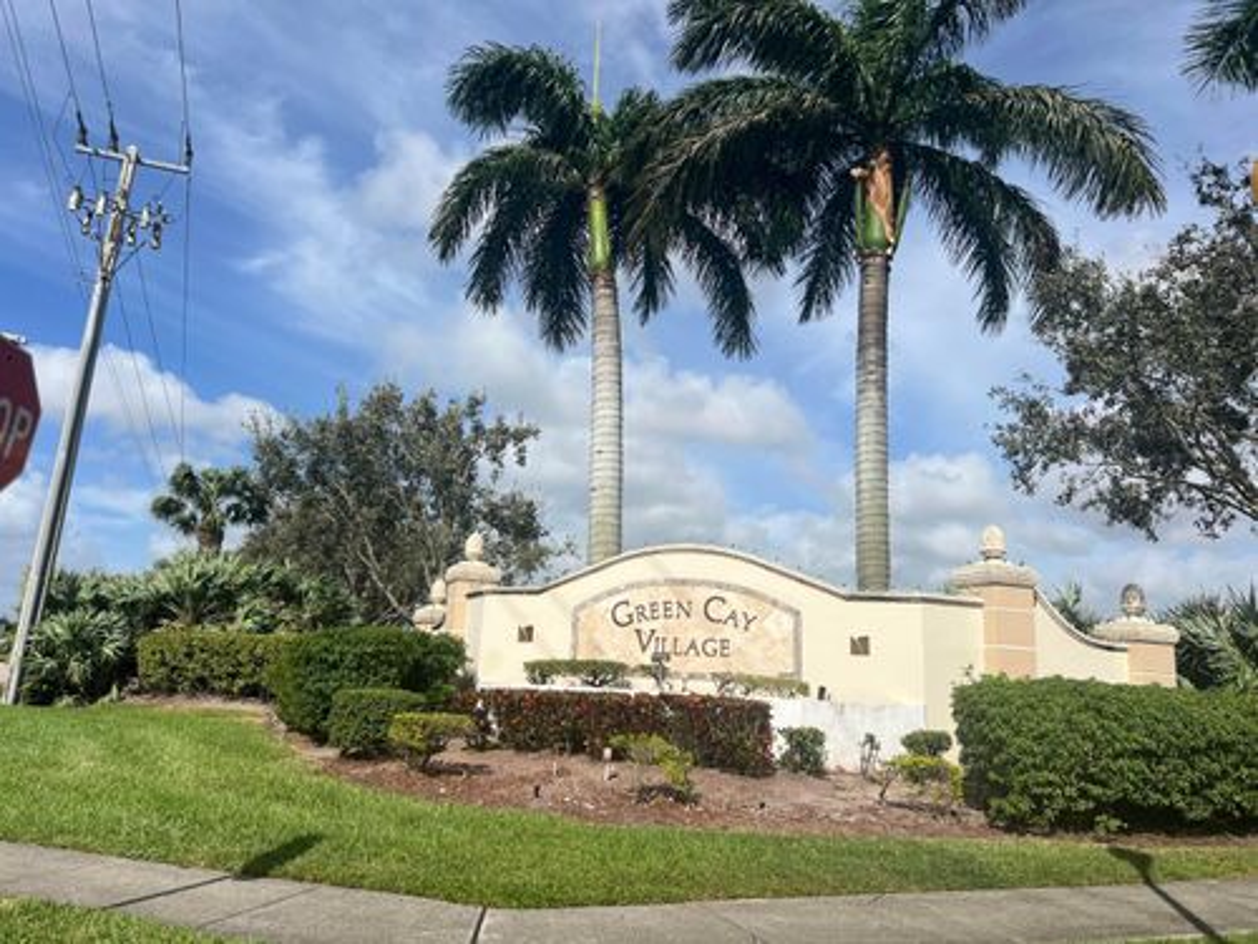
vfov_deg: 53.1
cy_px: 472
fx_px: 945
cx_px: 629
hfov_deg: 67.3
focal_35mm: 26
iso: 50
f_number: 1.5
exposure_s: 1/8000
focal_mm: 5.7
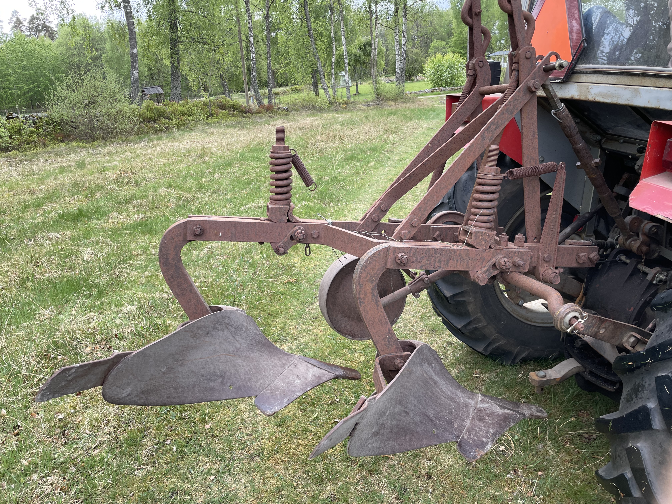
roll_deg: +3.4
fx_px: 505
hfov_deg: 67.3
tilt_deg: -15.7
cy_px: 252
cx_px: 336
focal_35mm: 26
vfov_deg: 53.1
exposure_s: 1/313
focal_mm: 4.2
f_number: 1.6
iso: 32
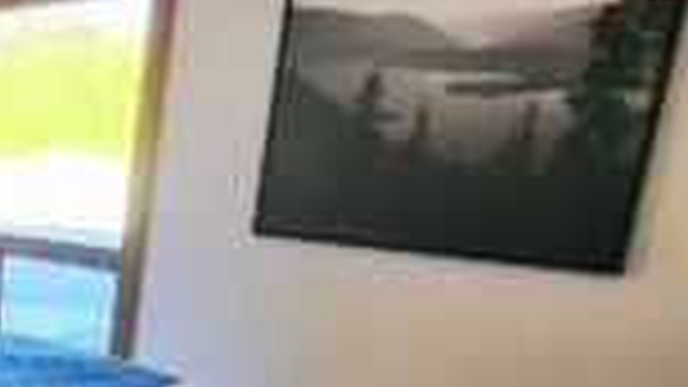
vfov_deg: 31.6
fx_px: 675
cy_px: 274
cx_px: -202
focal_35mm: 37
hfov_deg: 36.1
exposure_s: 1/60.2
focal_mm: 2.2
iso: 100
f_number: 2.2
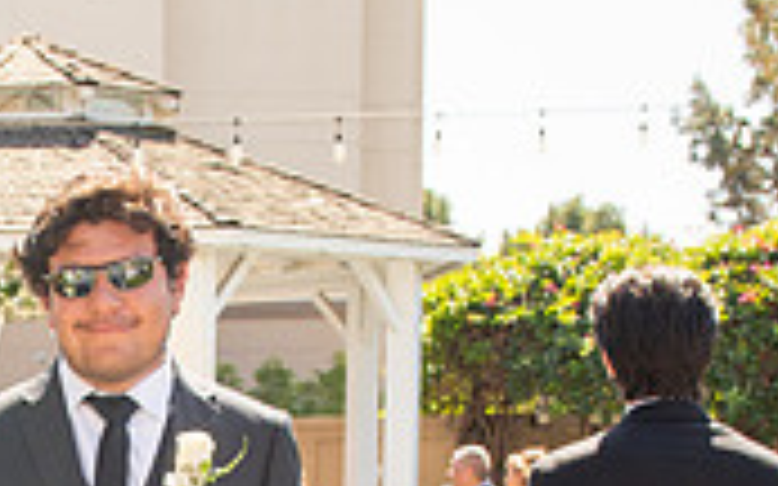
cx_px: -73
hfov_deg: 18.0
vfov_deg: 11.0
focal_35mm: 112
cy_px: 826
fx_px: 2374
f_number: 5.6
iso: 100
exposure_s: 1/200
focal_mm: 28
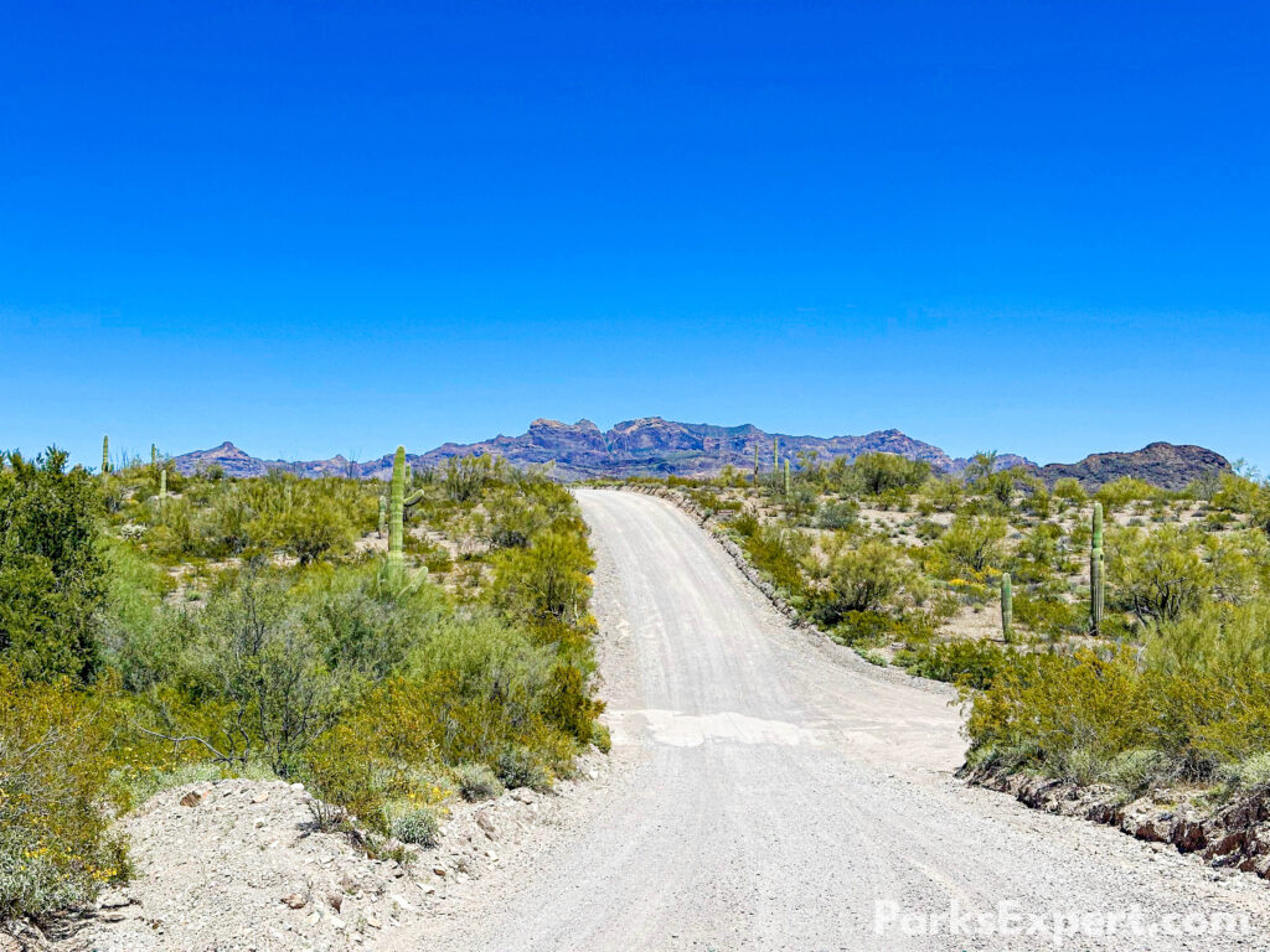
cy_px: 476
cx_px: 635
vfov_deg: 30.3
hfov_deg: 39.7
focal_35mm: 48
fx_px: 1761
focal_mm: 6.86
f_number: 1.8
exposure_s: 1/6400
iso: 64
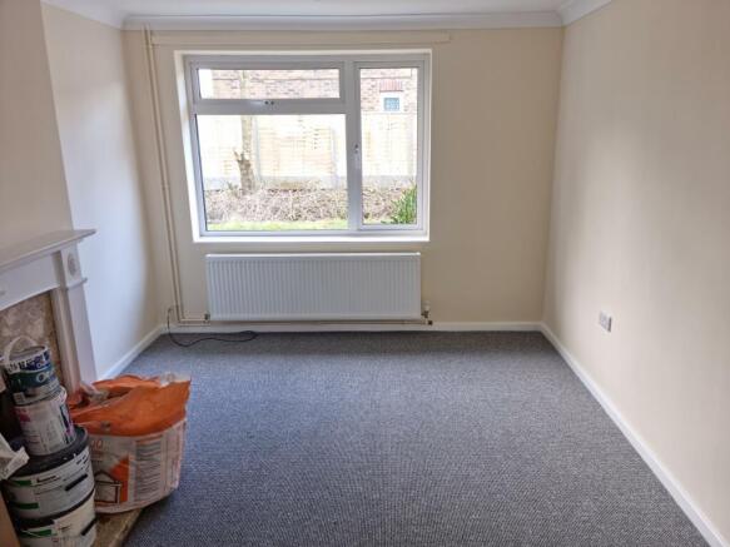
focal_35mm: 27
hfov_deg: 65.3
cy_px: 274
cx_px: 365
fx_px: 569
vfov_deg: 51.3
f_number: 2
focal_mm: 5.9
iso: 32
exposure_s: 1/33
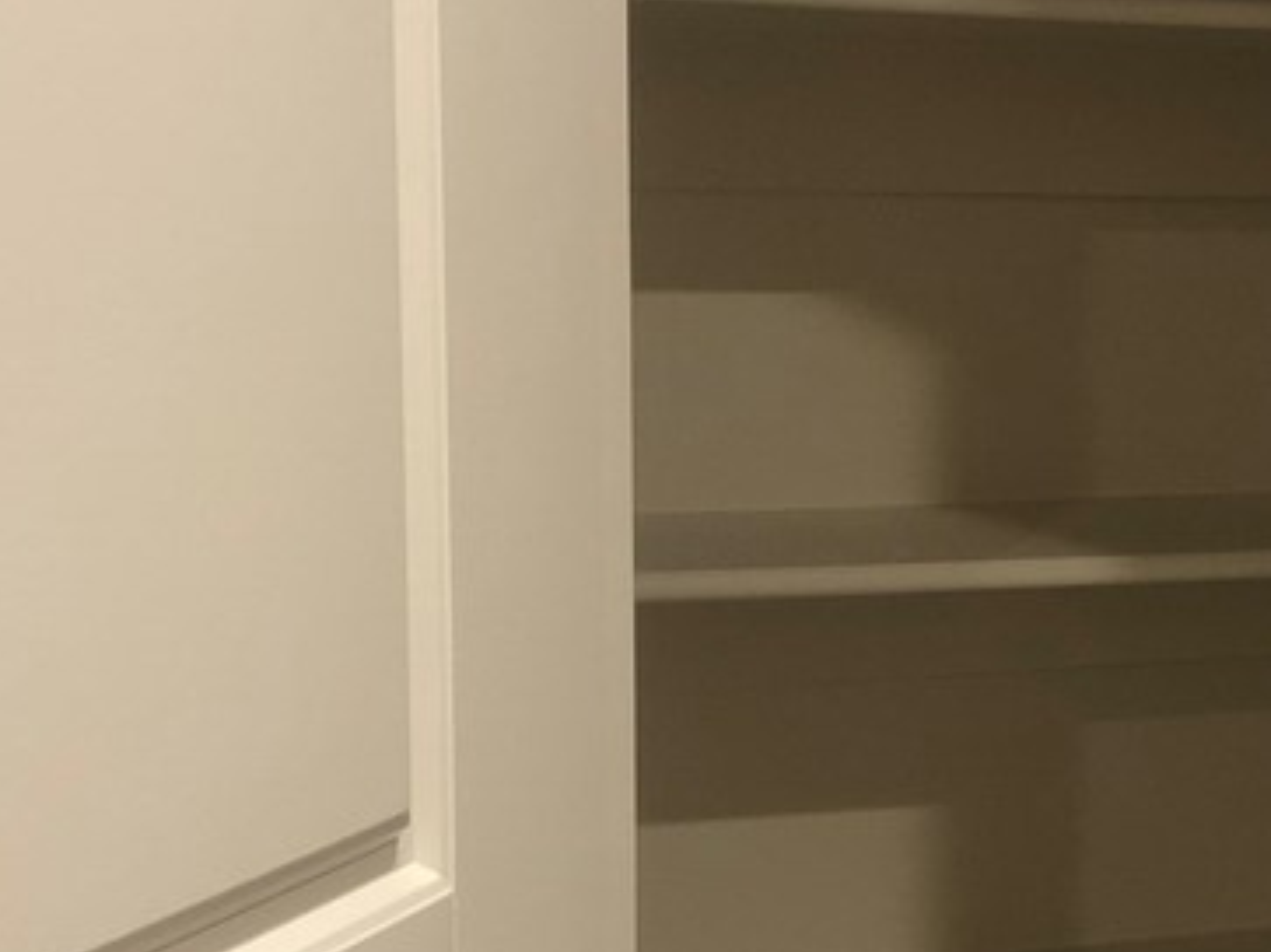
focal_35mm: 79
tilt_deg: -8.7
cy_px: 724
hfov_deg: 24.4
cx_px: 980
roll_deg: -1.1
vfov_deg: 18.5
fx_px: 2900
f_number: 1.8
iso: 64
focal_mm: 3.99
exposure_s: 1/15
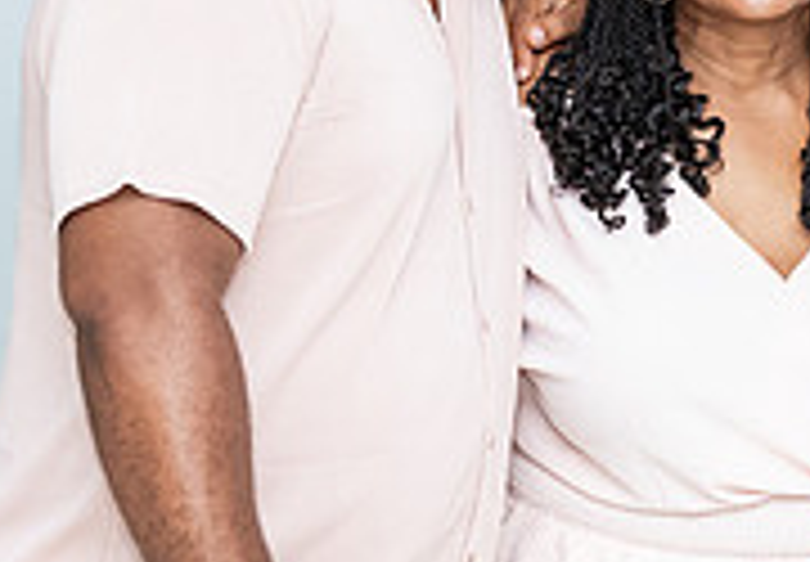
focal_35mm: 155
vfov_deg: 9.1
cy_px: 298
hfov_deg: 13.0
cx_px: 662
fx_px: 3533
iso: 800
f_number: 3.5
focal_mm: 46
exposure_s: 1/250
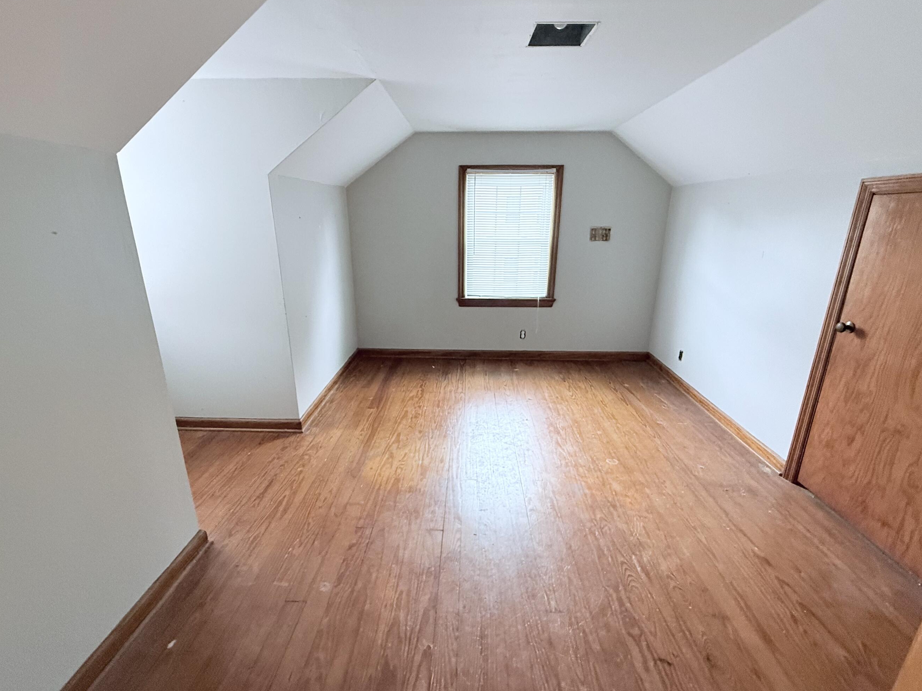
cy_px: 351
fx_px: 426
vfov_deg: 78.1
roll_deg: +0.0
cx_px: 458
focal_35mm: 16
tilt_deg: -16.6
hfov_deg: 94.5
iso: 320
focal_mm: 2.22
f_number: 2.2
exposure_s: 1/61
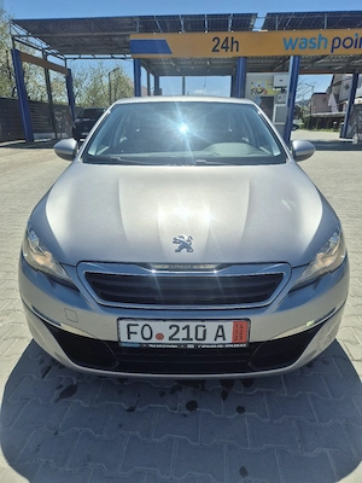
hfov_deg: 58.9
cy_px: 242
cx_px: 181
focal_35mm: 23
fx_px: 321
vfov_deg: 73.9
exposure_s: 1/5000
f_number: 1.8
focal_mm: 5.4
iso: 25
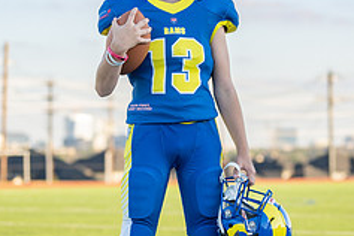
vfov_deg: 7.2
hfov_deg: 10.8
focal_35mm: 191
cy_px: 140
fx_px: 1878
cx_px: 187
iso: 100
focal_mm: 78
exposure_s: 1/400
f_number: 2.8
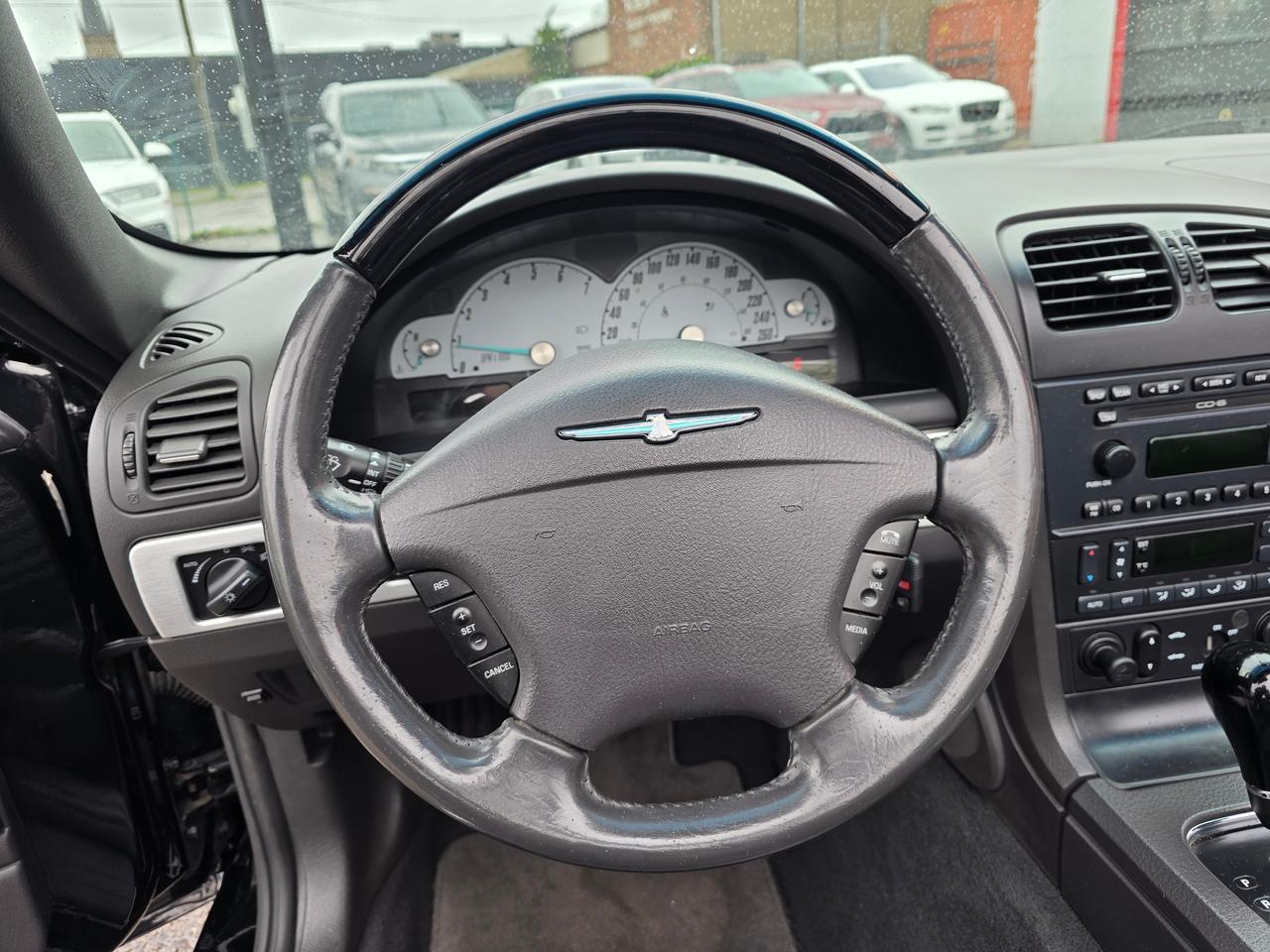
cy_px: 476
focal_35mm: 23
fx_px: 844
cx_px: 635
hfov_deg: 73.9
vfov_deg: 58.9
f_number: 1.7
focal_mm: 6.3
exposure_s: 1/54.7
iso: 20
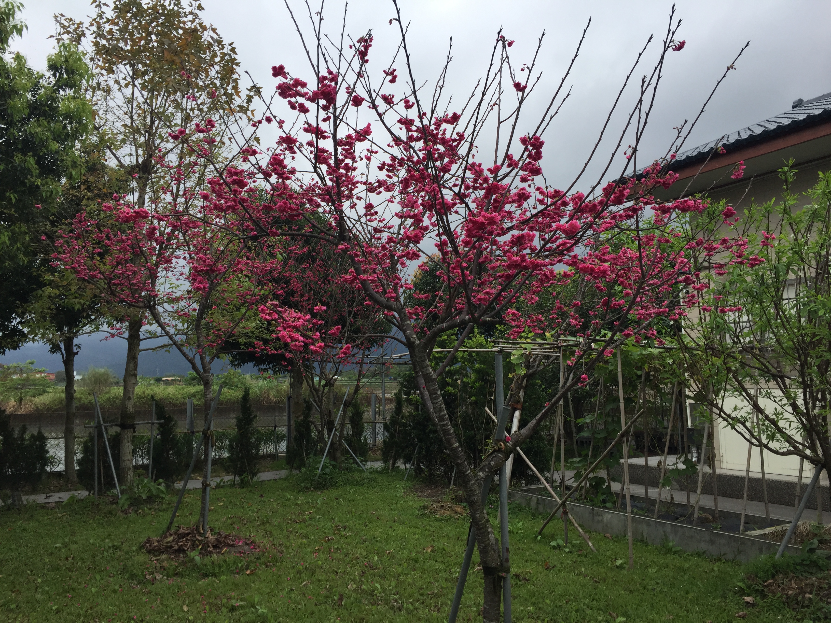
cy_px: 312
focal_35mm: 29
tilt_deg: +5.1
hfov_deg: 61.7
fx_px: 696
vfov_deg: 48.2
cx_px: 416
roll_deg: -0.1
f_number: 2.2
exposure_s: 1/824
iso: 32
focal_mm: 4.15
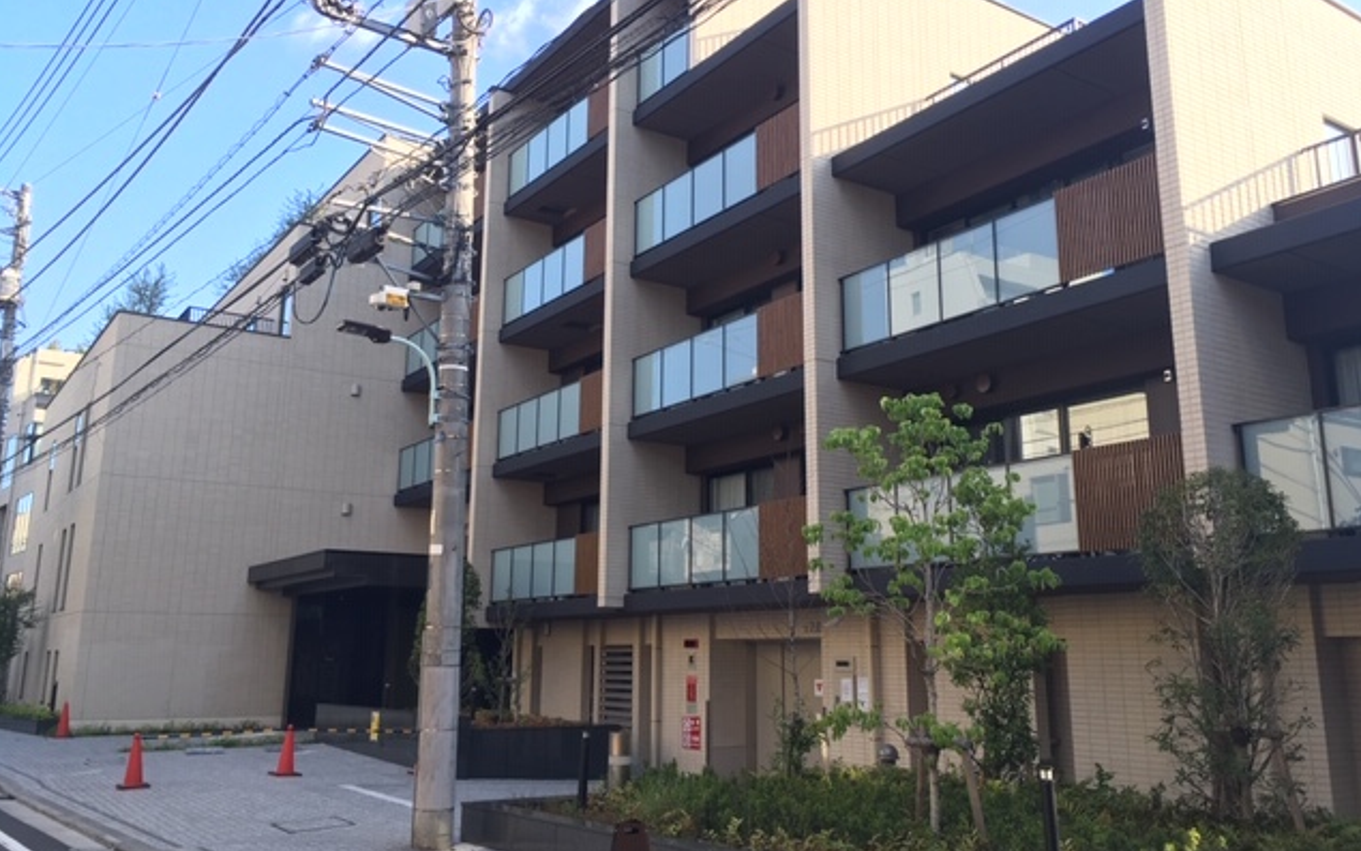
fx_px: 1150
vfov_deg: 40.6
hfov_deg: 61.2
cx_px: 679
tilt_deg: +14.0
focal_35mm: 31
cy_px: 384
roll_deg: +0.2
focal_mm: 4.15
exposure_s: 1/257
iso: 25
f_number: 2.2
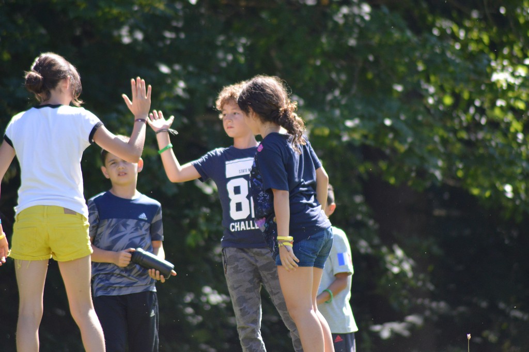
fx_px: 6167
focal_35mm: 420
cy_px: 176
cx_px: 264
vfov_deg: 3.3
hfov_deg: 4.9
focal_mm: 280
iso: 1000
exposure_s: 1/1000
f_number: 5.3
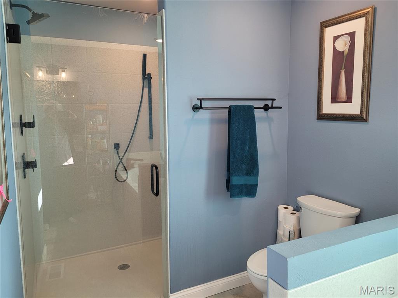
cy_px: 149
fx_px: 299
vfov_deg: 53.1
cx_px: 199
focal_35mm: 26
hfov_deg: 67.3
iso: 125
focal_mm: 5.4
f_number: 1.8
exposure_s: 1/120
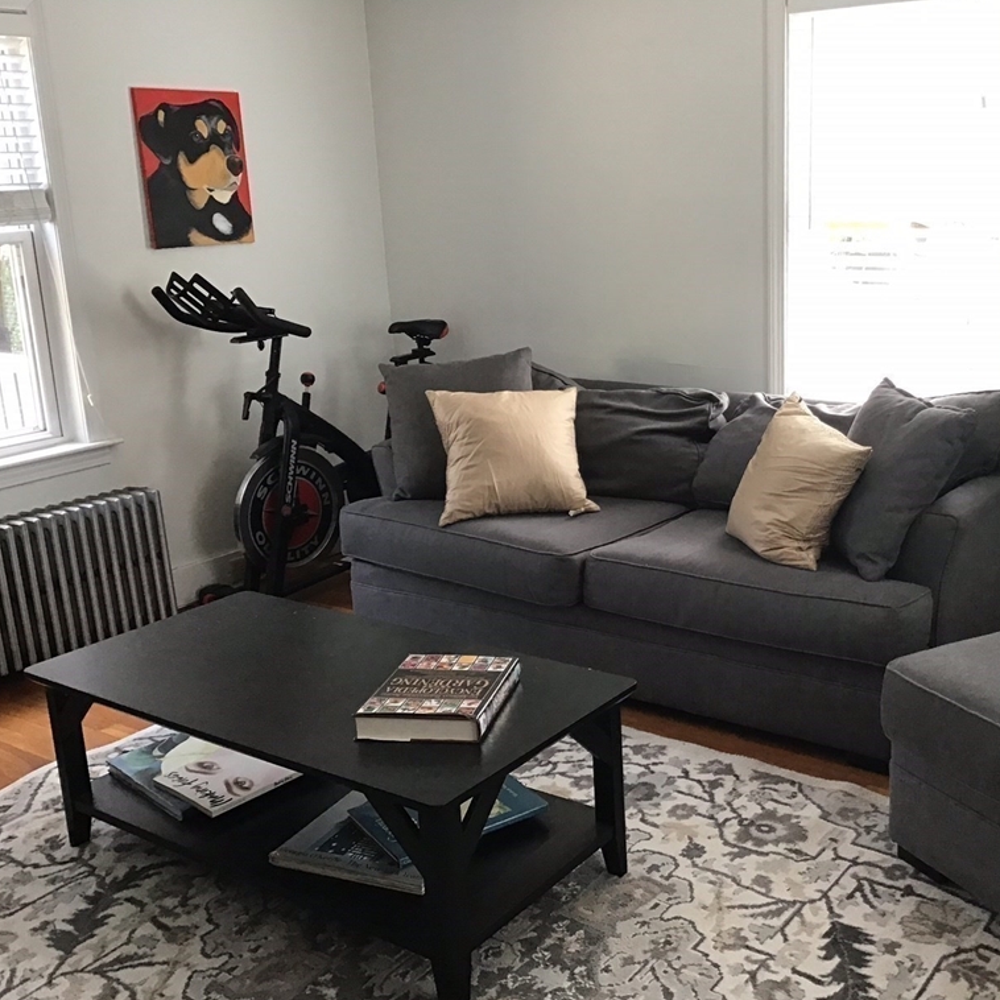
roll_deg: +2.5
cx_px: 656
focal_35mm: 37
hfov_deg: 44.4
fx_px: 1209
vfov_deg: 44.9
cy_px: 503
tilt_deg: -15.4
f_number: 2.4
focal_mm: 3.3
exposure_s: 1/30
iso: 80
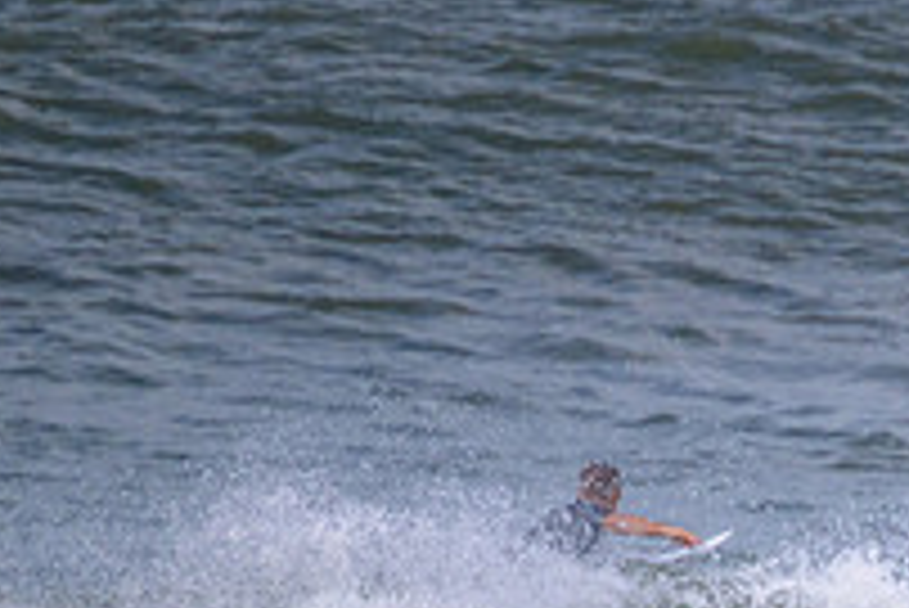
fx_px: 58014
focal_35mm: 2296
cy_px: 826
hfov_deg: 0.9
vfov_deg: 0.6
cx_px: 1197
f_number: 11
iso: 1100
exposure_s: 1/2000
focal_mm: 800
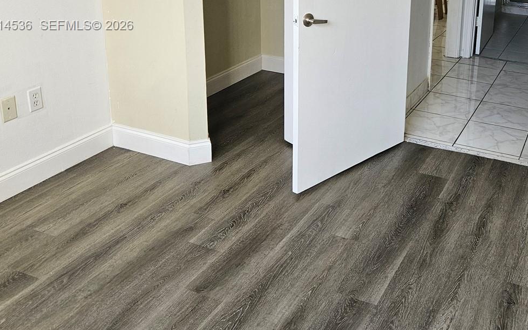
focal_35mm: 40
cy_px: 26
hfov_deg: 47.4
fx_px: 575
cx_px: 397
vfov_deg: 30.4
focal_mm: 5.4
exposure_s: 1/120
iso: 125
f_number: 1.8
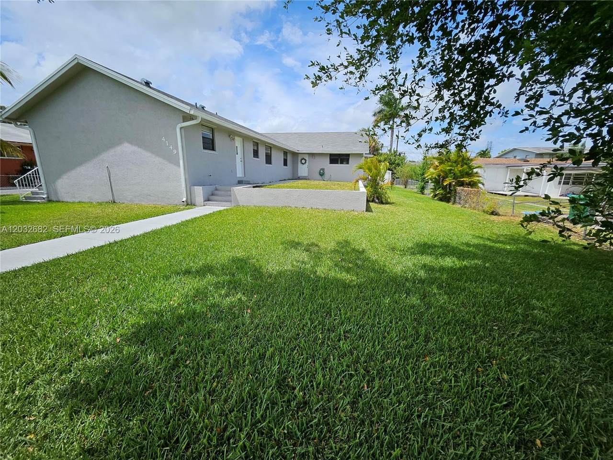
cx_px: 306
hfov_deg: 106.2
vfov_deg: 89.9
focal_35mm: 13
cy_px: 230
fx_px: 230
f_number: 2.2
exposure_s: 1/1472
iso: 32
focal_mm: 1.74
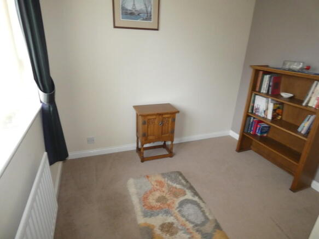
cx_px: 160
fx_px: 184
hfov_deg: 81.8
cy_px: 120
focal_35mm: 20
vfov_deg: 66.0
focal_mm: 3.6
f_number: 2.8
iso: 640
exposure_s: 1/60
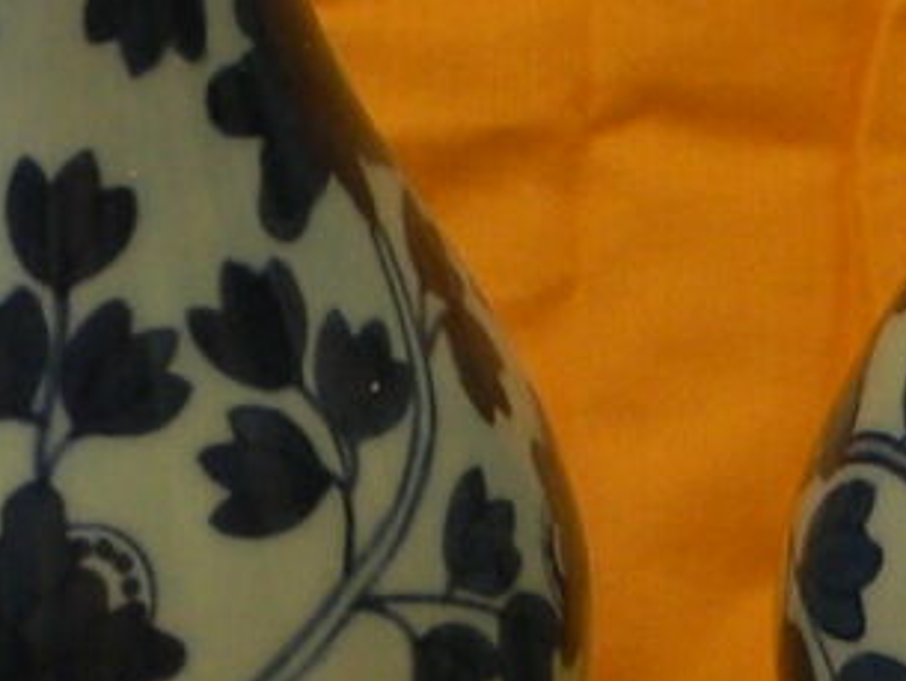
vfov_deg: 15.6
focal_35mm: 94
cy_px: 143
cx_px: 659
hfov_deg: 20.7
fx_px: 2461
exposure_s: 1/146
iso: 80
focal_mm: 5
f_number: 3.5
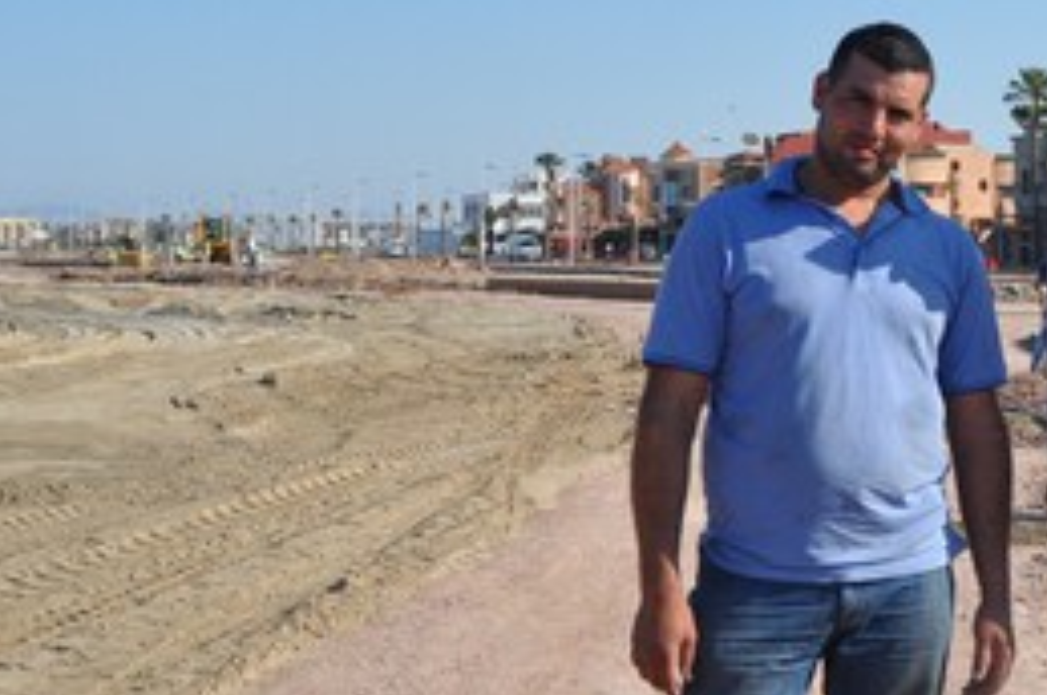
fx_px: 2149
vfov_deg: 18.4
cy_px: 398
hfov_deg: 25.7
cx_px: 1096
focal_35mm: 74
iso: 200
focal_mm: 20
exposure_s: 1/320
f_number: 9
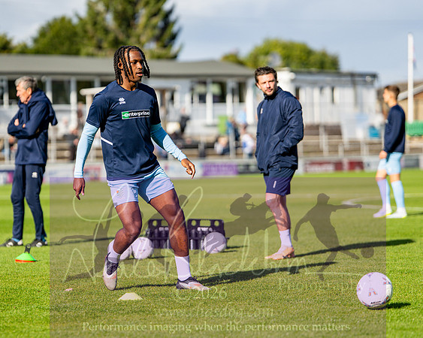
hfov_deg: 12.9
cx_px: 175
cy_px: 162
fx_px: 1870
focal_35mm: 149
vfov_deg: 10.3
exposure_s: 1/8000
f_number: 1.6
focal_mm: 85
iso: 100
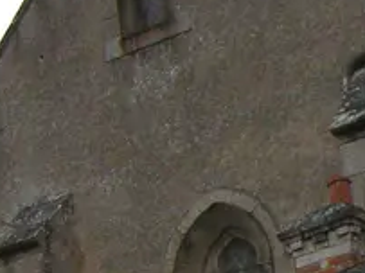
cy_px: 447
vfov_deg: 8.5
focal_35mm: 170
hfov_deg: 10.9
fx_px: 1791
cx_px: -279
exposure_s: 1/59.8
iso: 191
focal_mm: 4.7
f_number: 2.8
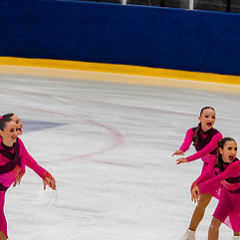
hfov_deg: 4.2
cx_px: -2
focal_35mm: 414
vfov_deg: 4.2
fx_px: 3247
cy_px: 156
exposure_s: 1/320
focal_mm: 135
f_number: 5.6
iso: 1250
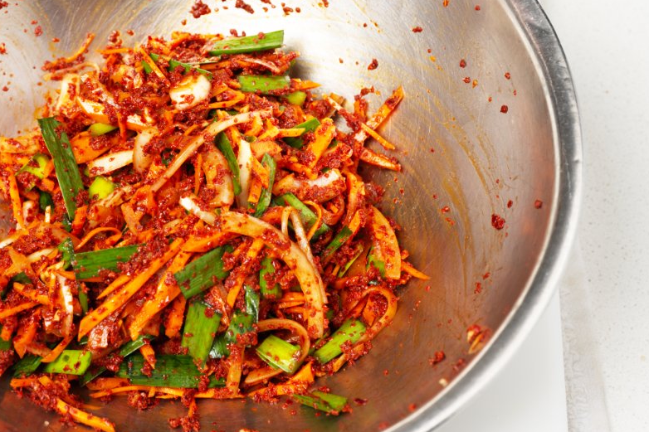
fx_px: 1604
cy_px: 195
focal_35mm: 89
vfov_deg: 15.3
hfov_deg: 22.7
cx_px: 187
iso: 200
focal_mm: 58
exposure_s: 1/100
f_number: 9
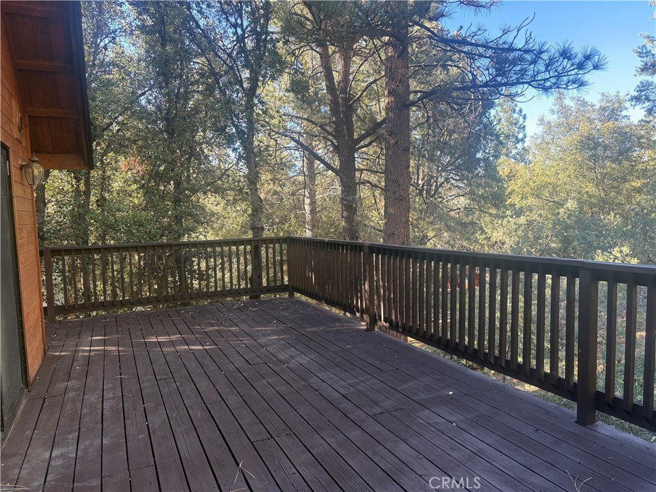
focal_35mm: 26
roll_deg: +2.5
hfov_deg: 67.3
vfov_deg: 53.1
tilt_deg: -3.2
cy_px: 246
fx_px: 493
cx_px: 328
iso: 40
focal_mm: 5.96
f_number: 1.6
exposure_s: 1/121
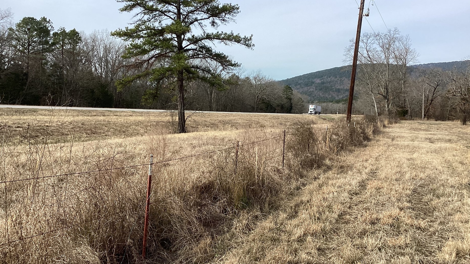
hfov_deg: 56.6
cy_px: 111
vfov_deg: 33.6
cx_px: 230
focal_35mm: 35
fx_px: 436
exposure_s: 1/1217
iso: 25
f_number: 2.4
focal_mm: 3.3
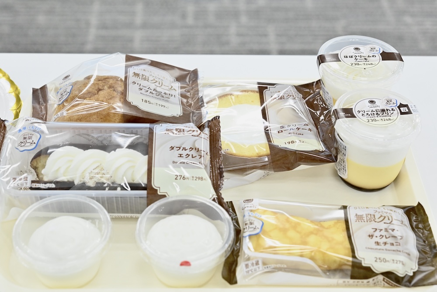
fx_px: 728
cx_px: 218
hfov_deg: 33.4
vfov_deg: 22.6
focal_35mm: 60
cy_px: 146
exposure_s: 1/250
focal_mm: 60
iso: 6400
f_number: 7.1
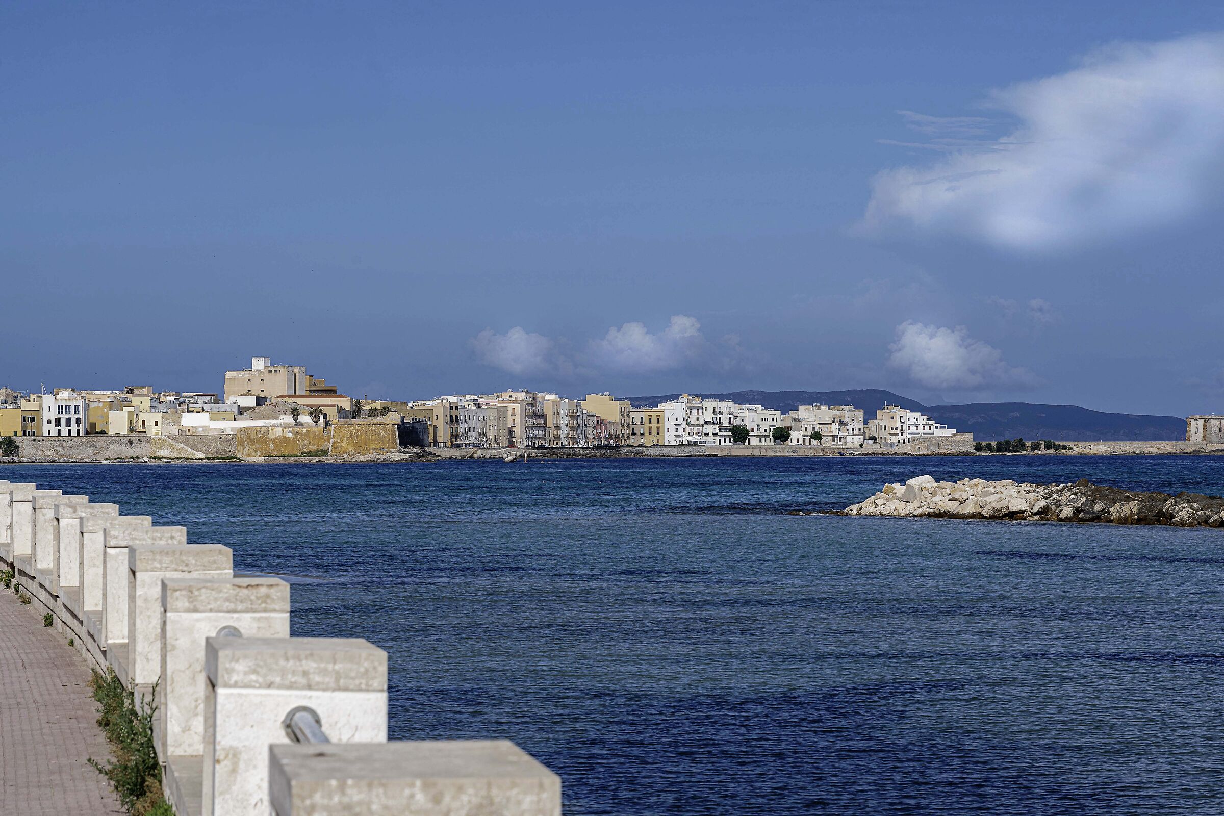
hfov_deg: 19.5
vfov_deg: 13.0
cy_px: 408
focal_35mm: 105
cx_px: 612
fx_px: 3570
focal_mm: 105
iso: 125
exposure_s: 1/320
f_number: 11
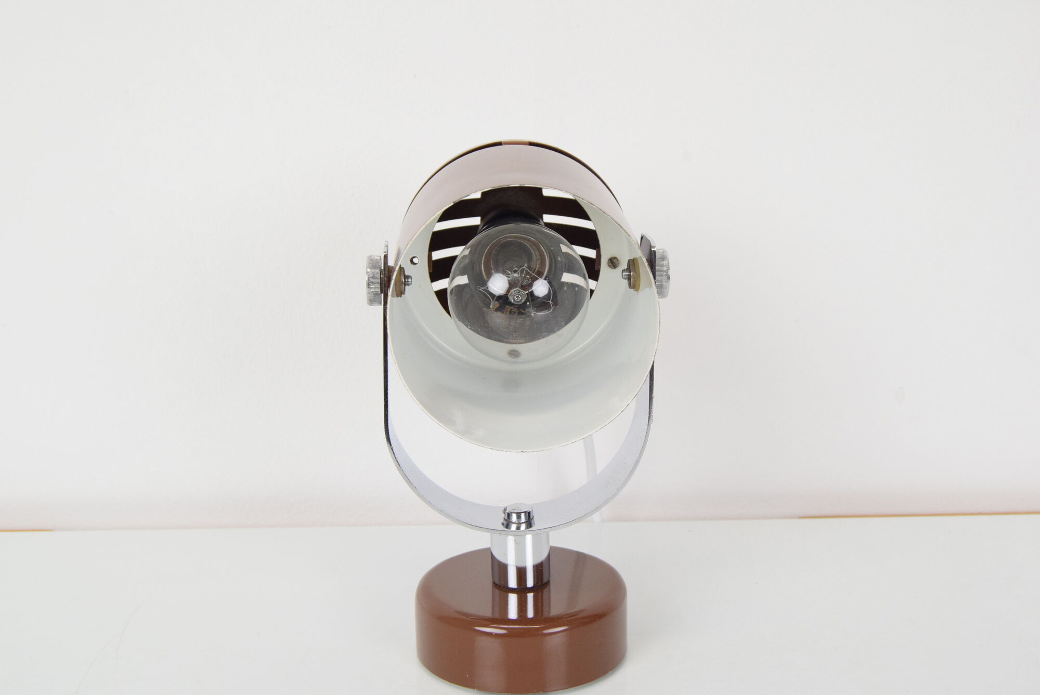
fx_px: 1344
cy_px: 348
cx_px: 520
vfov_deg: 29.0
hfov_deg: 42.3
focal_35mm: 46
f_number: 8
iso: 1600
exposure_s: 1/250
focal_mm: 31
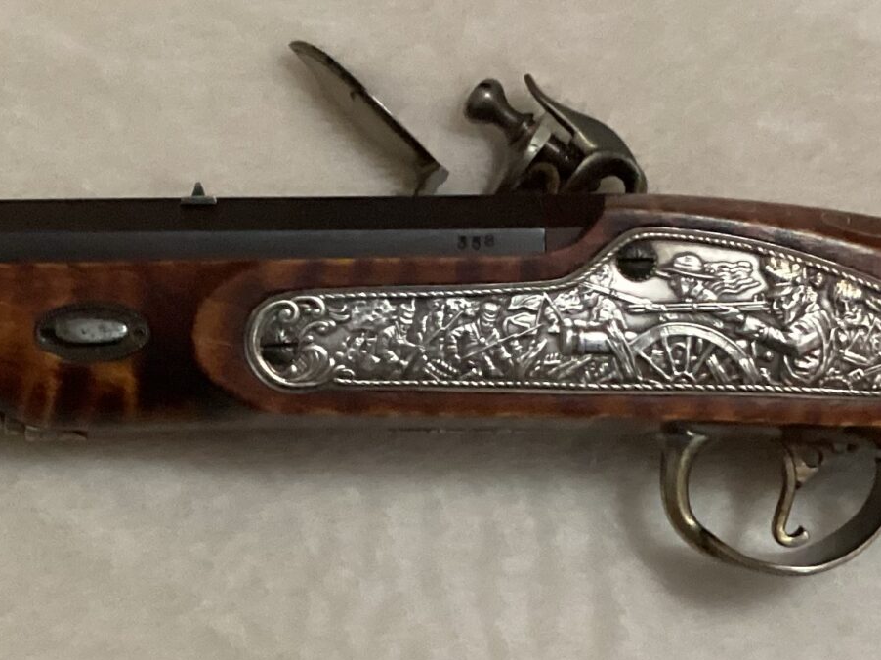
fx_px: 2239
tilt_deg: -81.8
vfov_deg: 16.7
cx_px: 259
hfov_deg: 22.1
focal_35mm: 88
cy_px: 453
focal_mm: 3.3
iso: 400
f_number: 2.4
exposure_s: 1/30
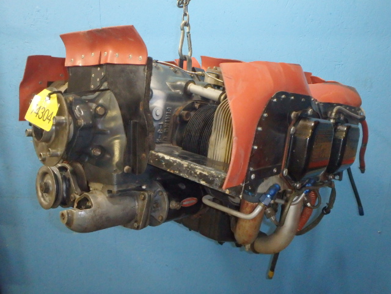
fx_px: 316
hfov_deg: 63.4
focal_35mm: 28
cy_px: 147
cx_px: 196
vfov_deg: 49.7
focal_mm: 5
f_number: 3.9
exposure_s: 1/30
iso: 1250
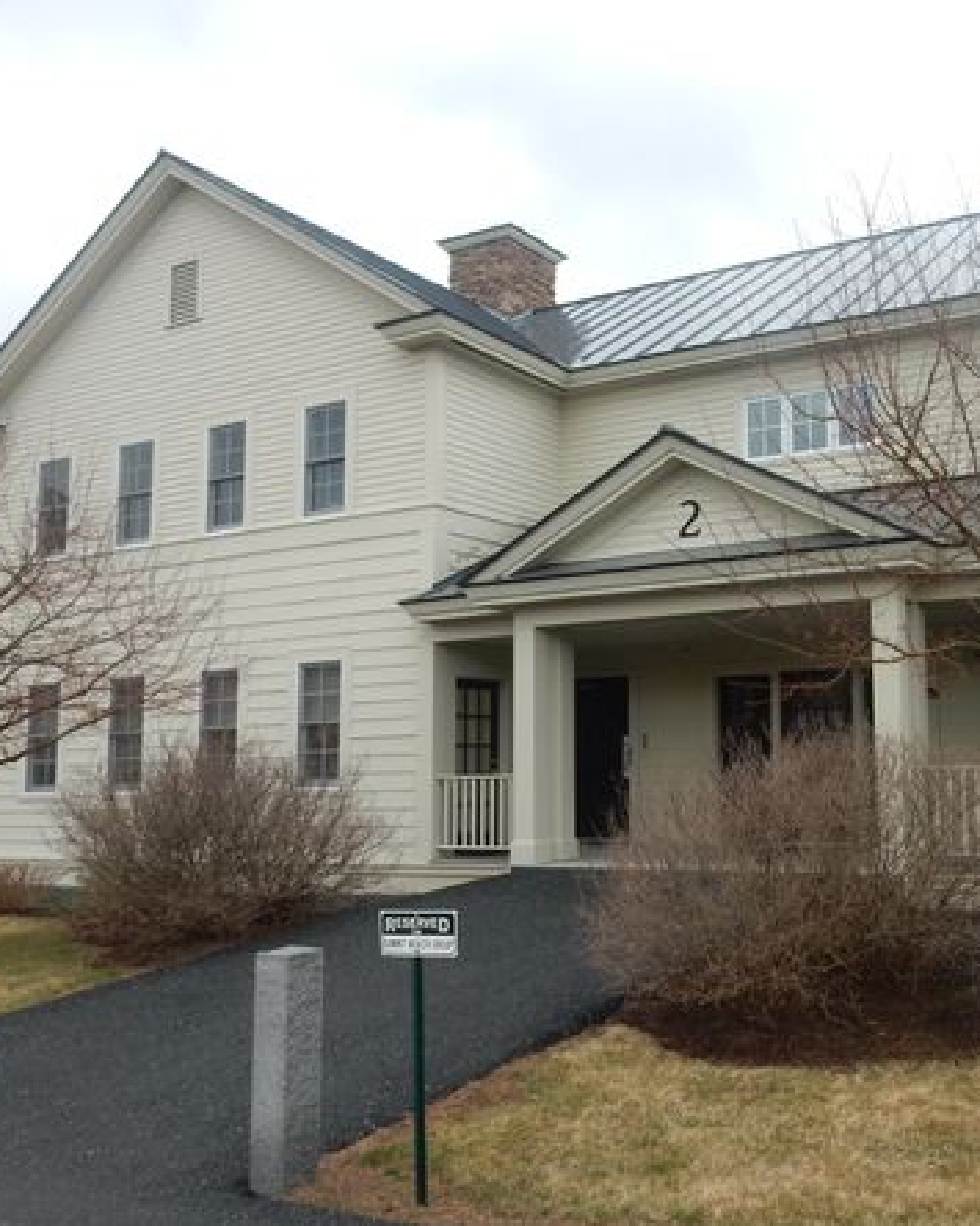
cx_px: 790
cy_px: 619
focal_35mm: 33
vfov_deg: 54.2
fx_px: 1197
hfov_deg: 42.5
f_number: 3.7
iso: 125
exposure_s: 1/125
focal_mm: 4.5
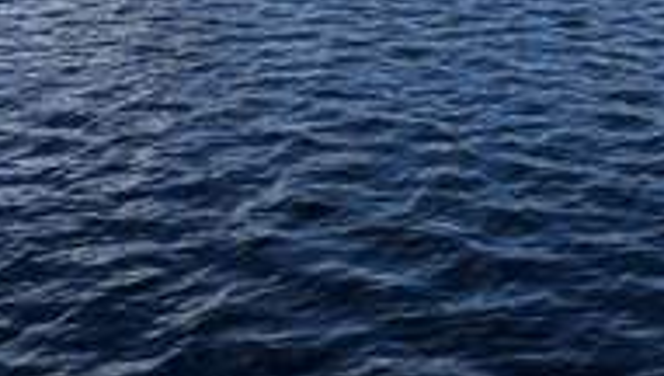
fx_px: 1252
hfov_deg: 26.5
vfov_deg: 16.0
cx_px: 793
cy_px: -141
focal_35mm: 71
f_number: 1.5
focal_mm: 5.7
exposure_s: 1/4444
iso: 50
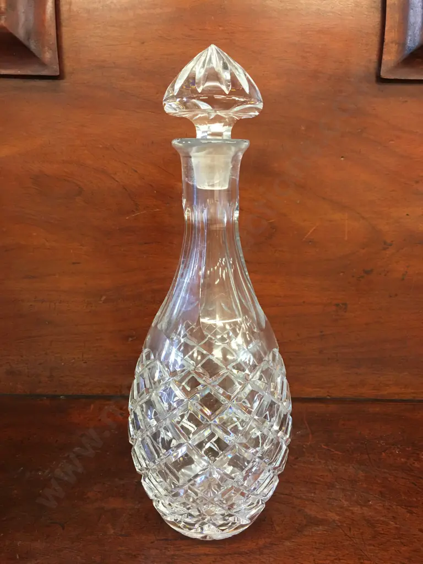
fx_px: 472
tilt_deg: -13.4
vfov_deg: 61.7
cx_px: 212
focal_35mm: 29
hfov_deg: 48.2
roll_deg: -1.1
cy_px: 282
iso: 100
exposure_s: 1/17
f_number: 2.2
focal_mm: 4.15
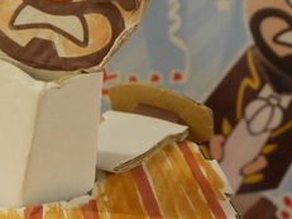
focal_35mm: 120
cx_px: -41
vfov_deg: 12.3
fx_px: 1012
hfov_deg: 15.9
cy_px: 101
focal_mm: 17
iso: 2500
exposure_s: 1/60
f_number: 5
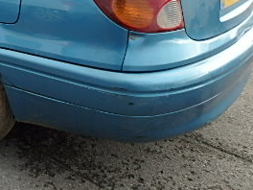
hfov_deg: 33.5
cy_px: 37
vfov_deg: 28.0
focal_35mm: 51
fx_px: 373
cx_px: -12
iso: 125
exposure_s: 1/100
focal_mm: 3.7
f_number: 3.5
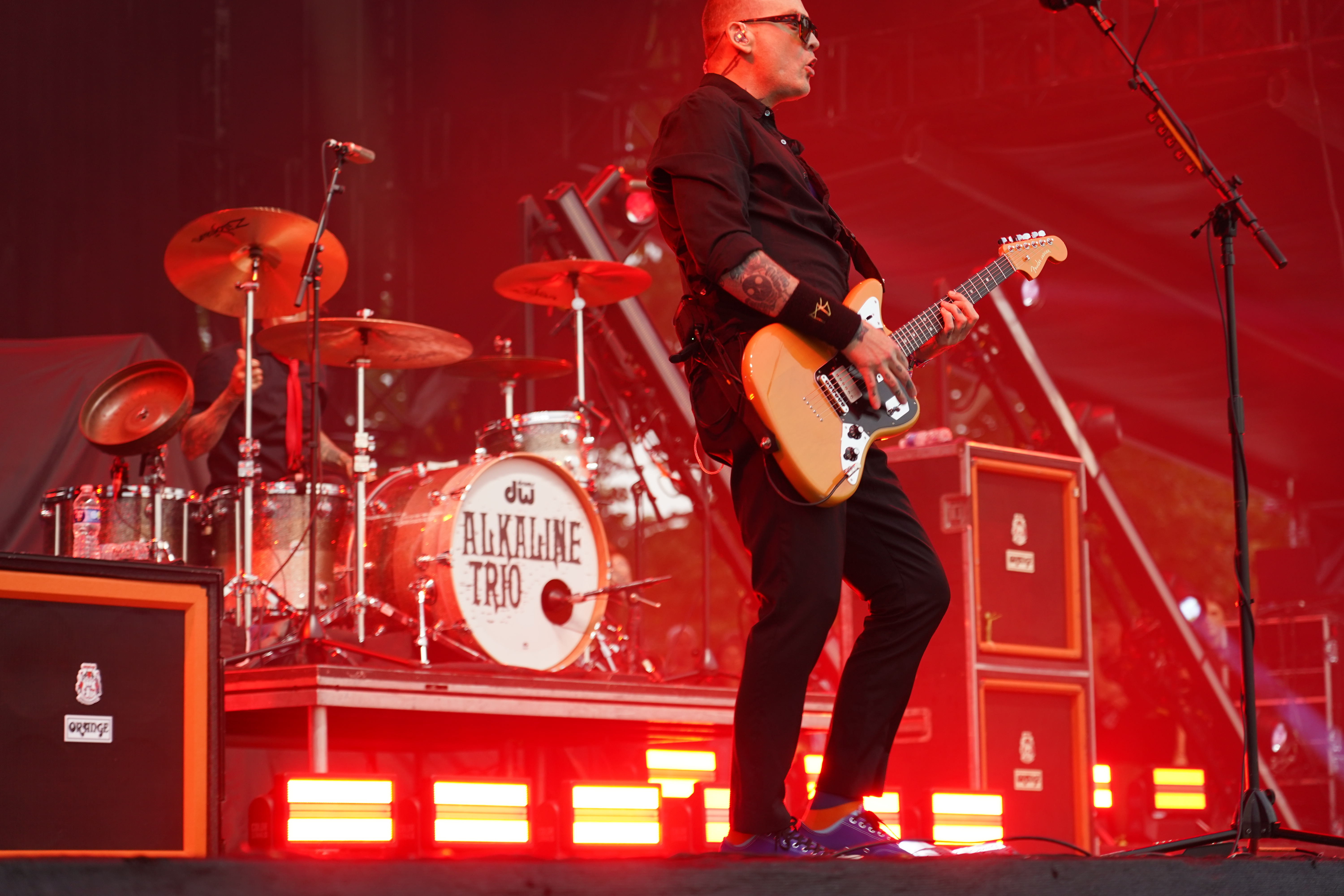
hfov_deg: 19.5
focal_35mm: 105
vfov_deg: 13.0
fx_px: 3920
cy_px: 448
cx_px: 672
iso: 800
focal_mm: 105
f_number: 4
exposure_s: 1/160
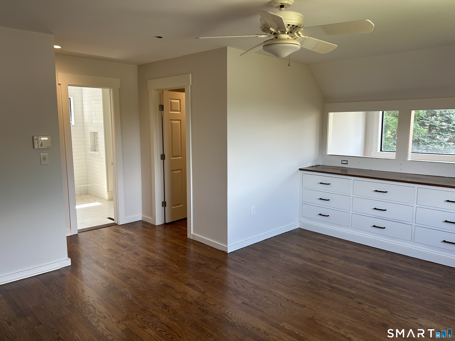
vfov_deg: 53.1
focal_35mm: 26
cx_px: 228
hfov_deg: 67.3
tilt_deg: -6.9
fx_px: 342
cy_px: 170
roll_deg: +0.9
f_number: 1.5
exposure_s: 1/121
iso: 64
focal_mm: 5.7
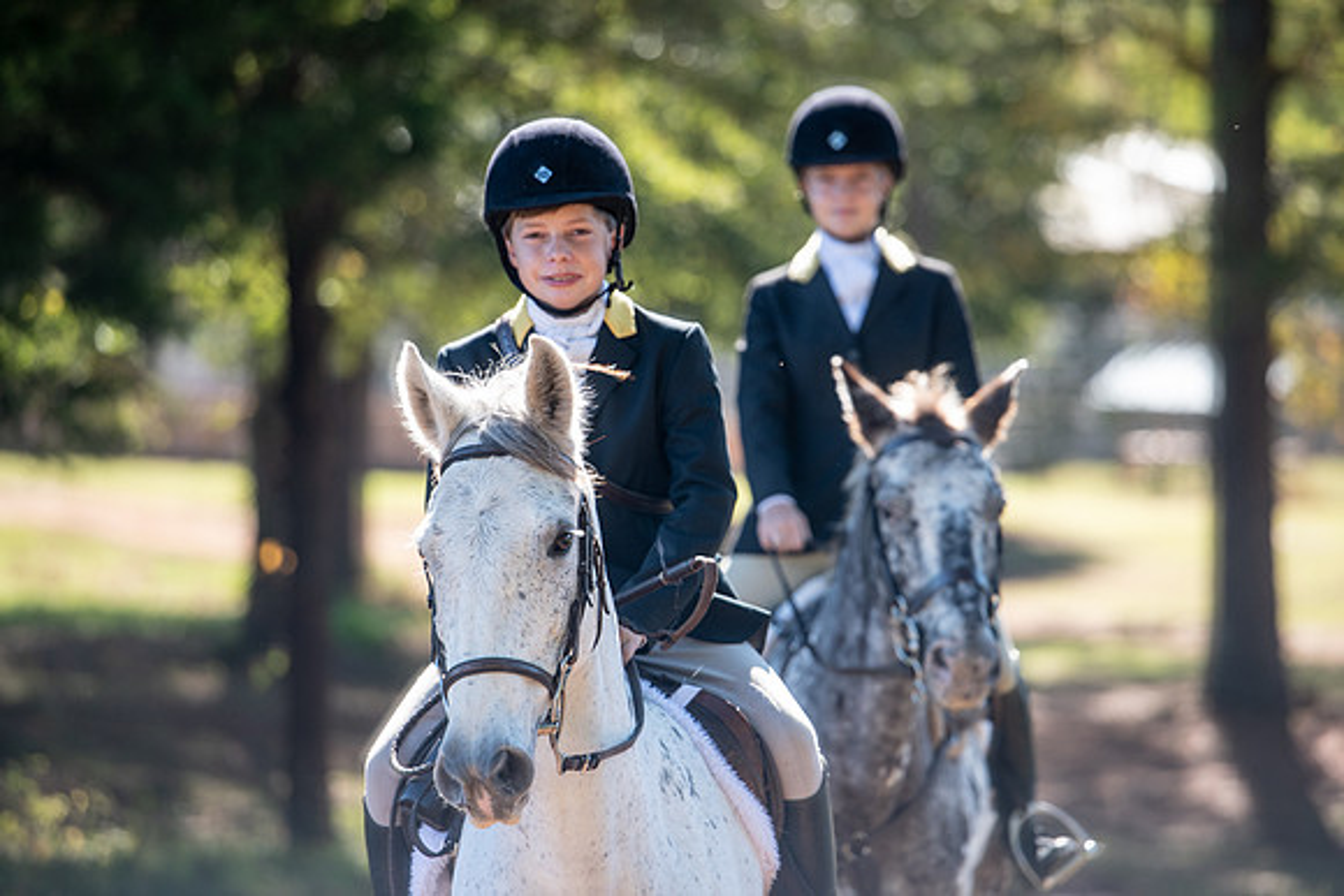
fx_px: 6908
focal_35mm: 185
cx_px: 672
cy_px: 448
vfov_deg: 7.4
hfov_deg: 11.1
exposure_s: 1/320
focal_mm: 185
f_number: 4
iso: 280
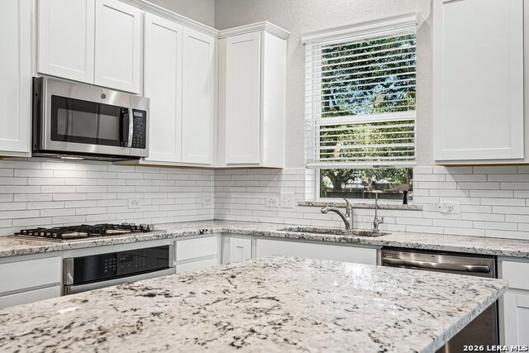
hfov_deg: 54.4
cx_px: 264
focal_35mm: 35
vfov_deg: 37.9
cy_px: 176
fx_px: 514
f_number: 8
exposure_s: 1/15
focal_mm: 35
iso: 400
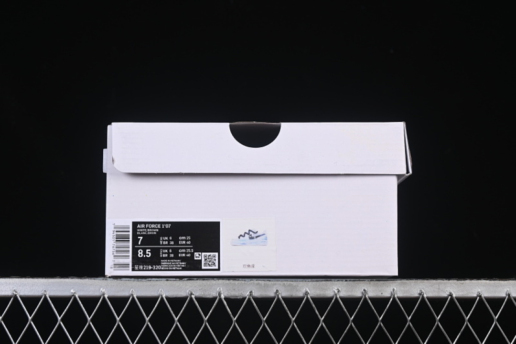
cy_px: 172
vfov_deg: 18.2
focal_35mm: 75
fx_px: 1075
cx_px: 258
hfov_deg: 27.0
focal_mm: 50
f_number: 8
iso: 160
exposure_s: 1/80
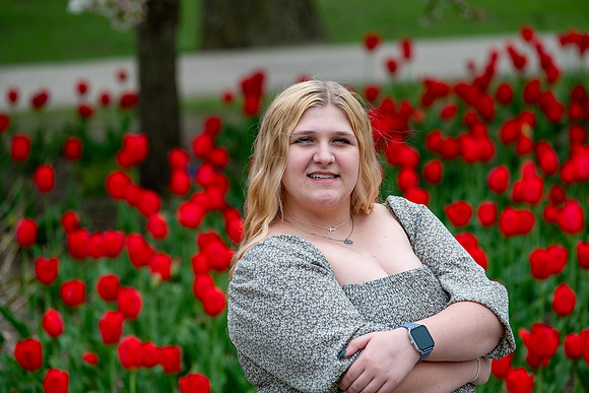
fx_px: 3436
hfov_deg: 9.8
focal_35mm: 210
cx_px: 294
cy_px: 196
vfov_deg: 6.5
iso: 250
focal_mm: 140
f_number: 4
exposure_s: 1/500
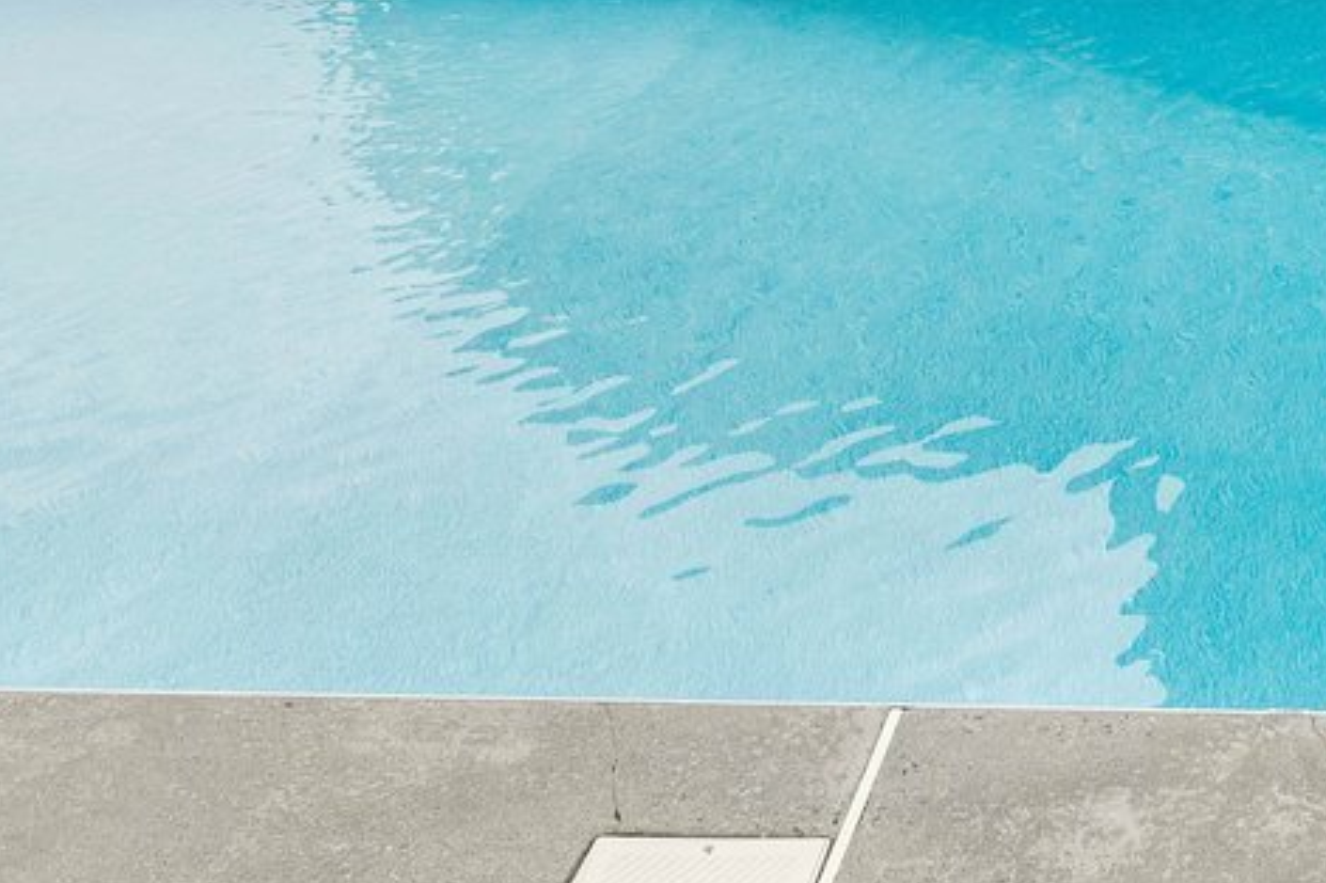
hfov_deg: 30.3
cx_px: 1365
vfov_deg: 18.1
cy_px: -656
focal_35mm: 61
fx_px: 2246
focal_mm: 14
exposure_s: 1/400
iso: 800
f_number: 10
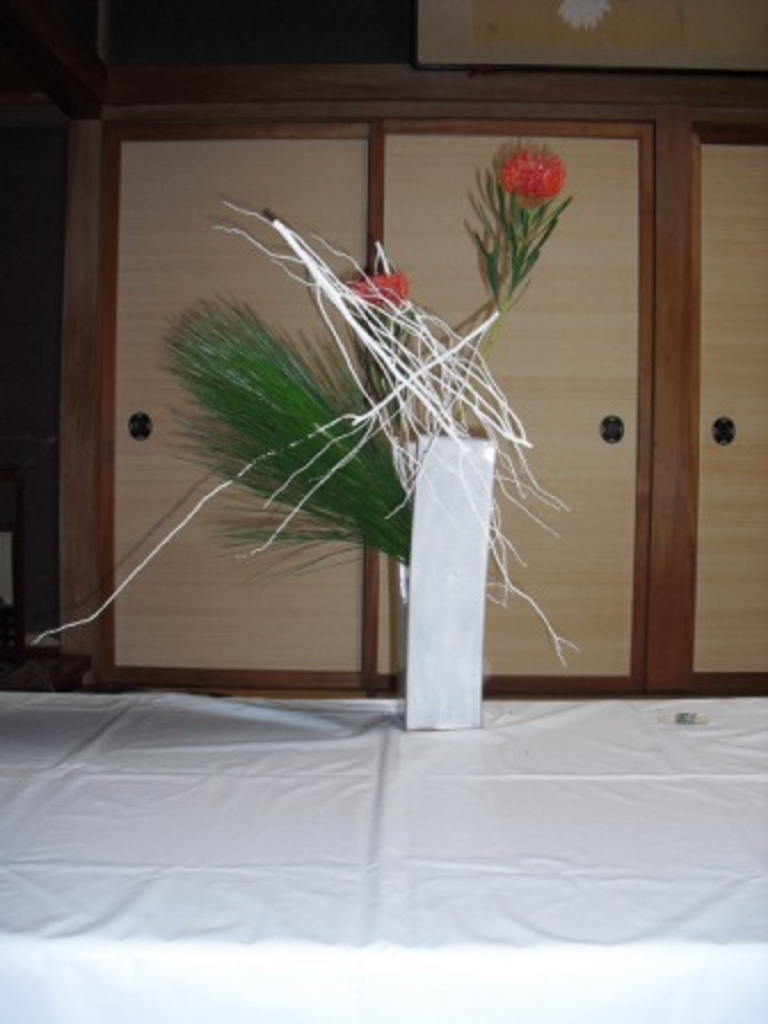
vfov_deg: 51.4
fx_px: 1065
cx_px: 384
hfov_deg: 39.7
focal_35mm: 36
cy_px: 512
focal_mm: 6.3
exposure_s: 1/60
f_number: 3.1
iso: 200
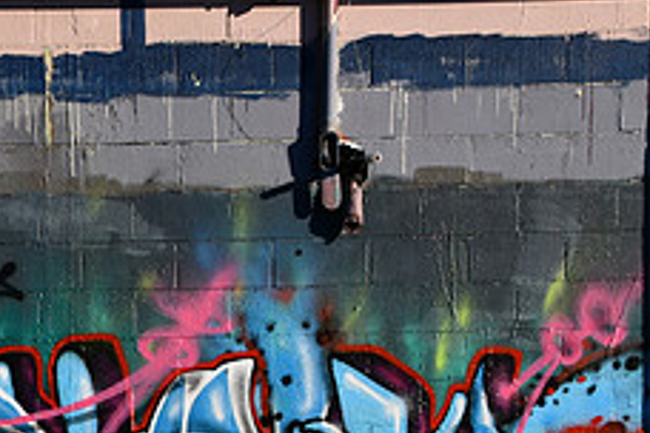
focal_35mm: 168
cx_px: -54
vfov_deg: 8.1
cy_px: 474
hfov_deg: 12.0
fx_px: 3033
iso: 100
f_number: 9
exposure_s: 1/320
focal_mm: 44
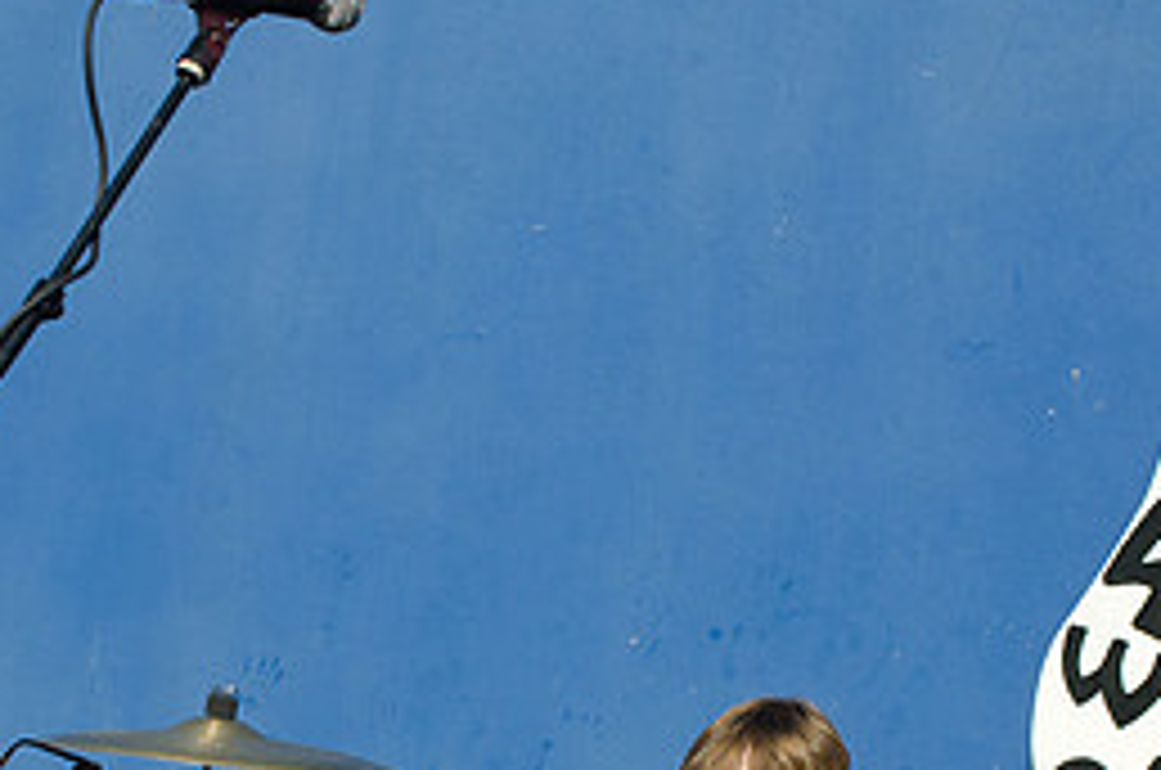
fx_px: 3802
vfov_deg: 11.5
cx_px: 598
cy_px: 729
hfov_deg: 17.4
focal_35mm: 118
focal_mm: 35
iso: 100
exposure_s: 1/320
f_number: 7.1
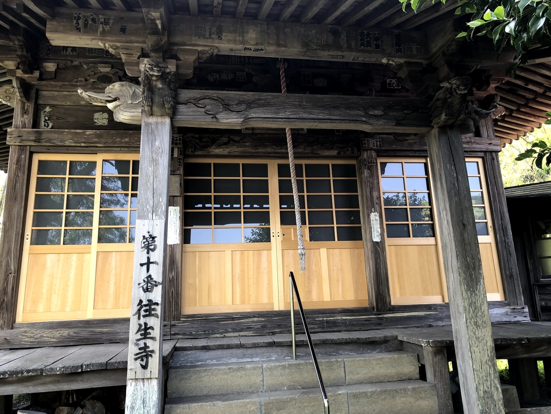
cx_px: 276
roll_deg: +2.3
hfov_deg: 63.4
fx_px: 446
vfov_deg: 49.7
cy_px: 207
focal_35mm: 28
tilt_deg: +11.0
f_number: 1.8
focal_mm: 4
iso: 32
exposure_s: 1/120
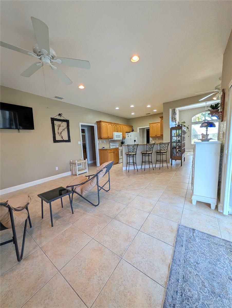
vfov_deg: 110.5
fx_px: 107
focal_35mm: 12
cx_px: 116
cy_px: 154
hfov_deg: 94.6
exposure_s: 1/120
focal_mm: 2.02
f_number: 1.7
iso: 70
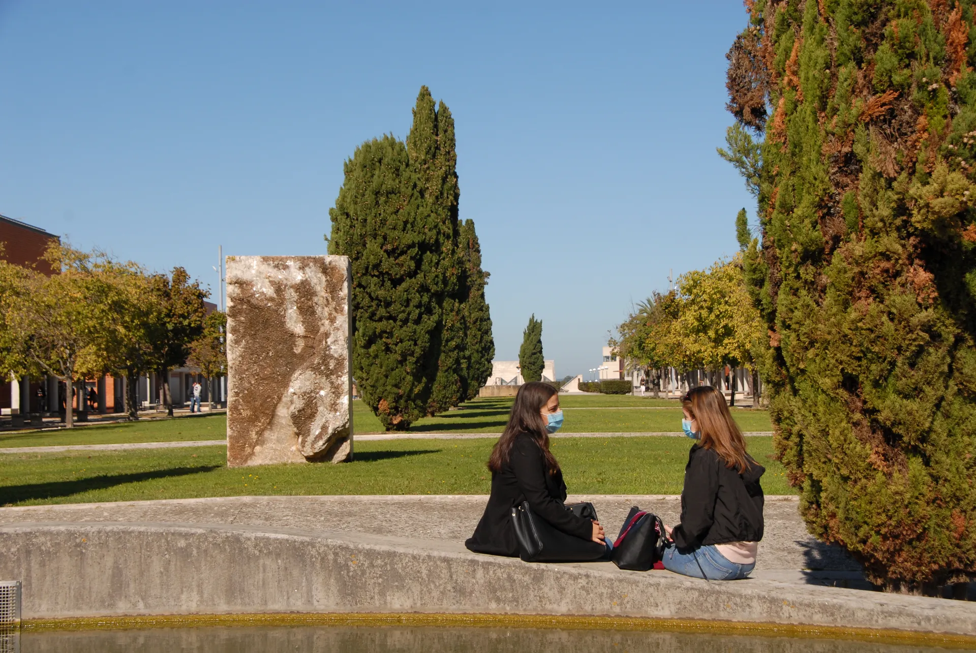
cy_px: 326
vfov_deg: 23.8
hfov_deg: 35.0
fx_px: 1547
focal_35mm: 57
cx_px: 488
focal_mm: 38
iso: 200
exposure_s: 1/400
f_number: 10
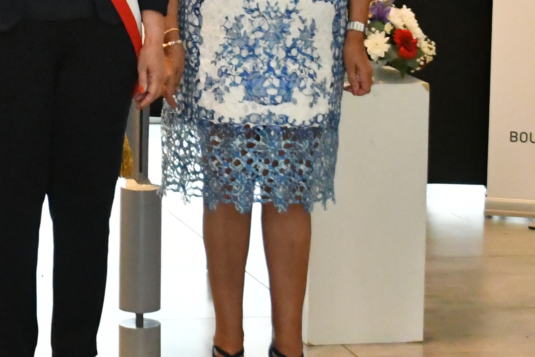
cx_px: -85
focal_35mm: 161
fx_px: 2393
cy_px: -107
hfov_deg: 12.5
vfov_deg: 8.4
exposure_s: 1/320
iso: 6400
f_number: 5.6
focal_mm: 32
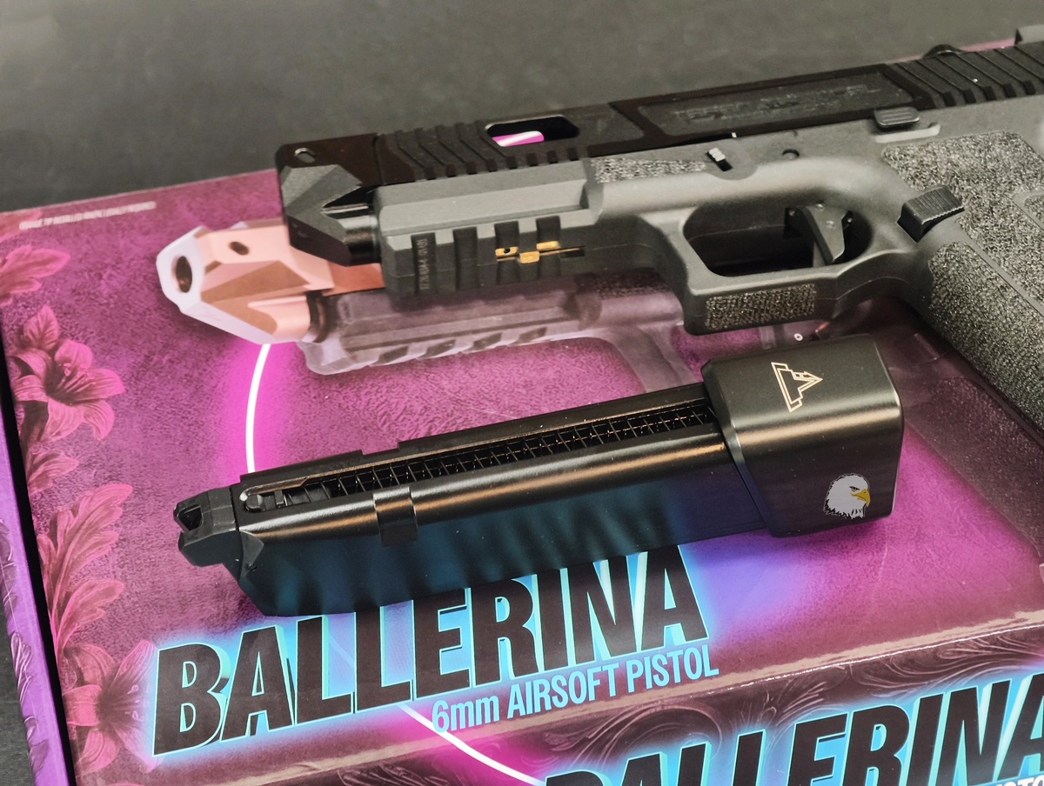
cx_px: 522
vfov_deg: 17.4
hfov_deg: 23.0
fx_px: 2568
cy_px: 393
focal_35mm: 85
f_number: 2.67
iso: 925
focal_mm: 22.48
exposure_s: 1/10
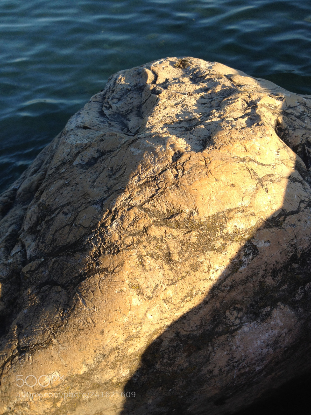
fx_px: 419
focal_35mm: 35
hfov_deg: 40.7
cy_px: 208
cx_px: 156
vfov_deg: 52.6
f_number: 2.4
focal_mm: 4.28
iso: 50
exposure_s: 1/452
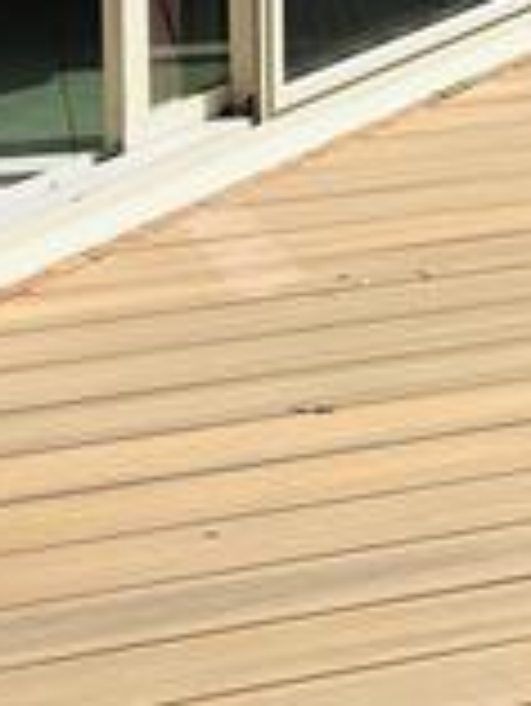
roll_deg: -0.5
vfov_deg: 14.4
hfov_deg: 10.7
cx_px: 1053
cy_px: -373
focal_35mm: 127
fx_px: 2594
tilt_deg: -7.1
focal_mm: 5.7
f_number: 1.5
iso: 50
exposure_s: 1/5076
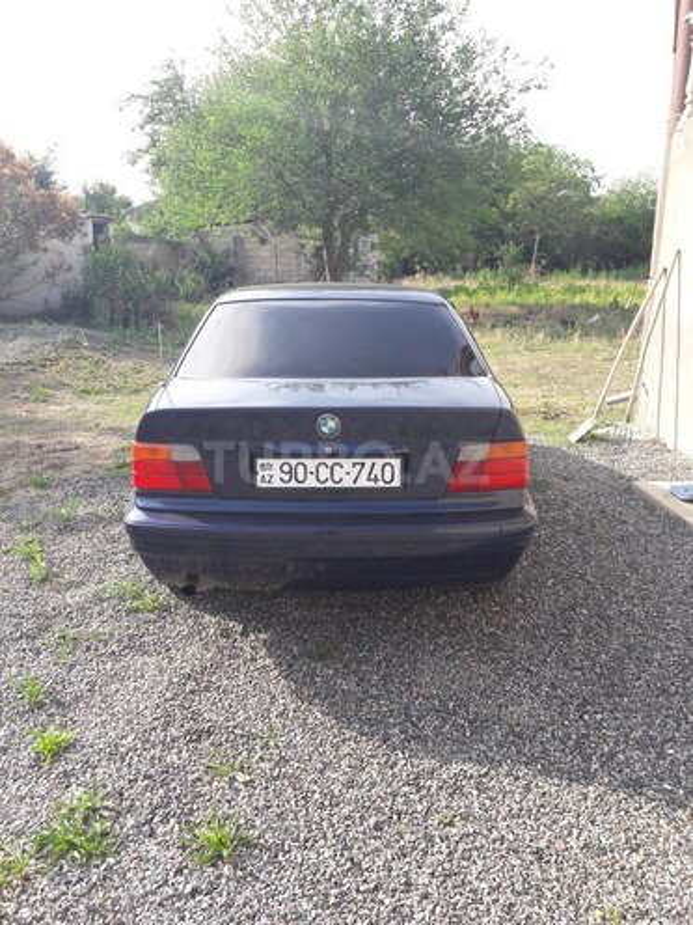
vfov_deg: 63.4
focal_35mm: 28
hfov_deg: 49.7
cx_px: 346
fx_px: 747
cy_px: 462
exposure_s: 1/405
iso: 40
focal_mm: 3.7
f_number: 1.9
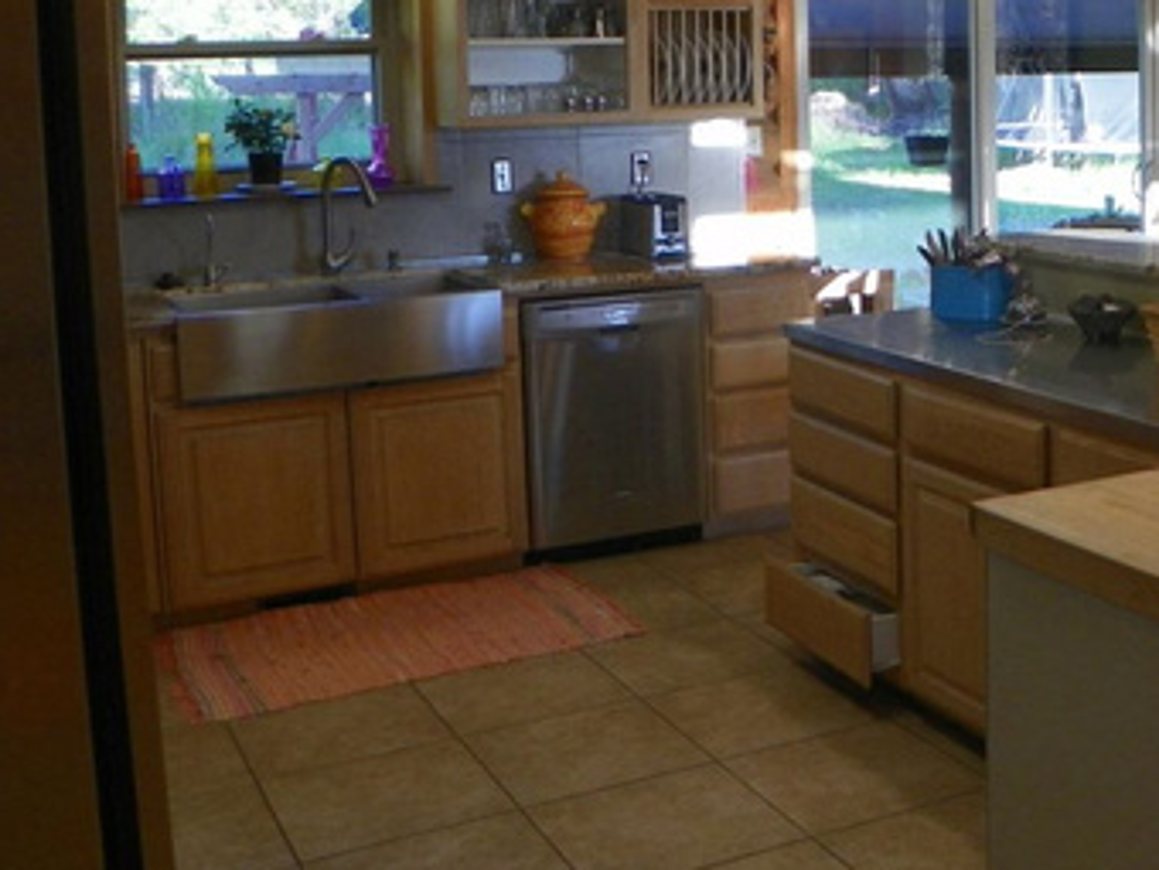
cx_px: 1033
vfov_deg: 29.1
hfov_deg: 36.6
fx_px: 1641
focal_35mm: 49
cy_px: 184
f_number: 2.8
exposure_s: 1/30
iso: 80
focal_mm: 4.6
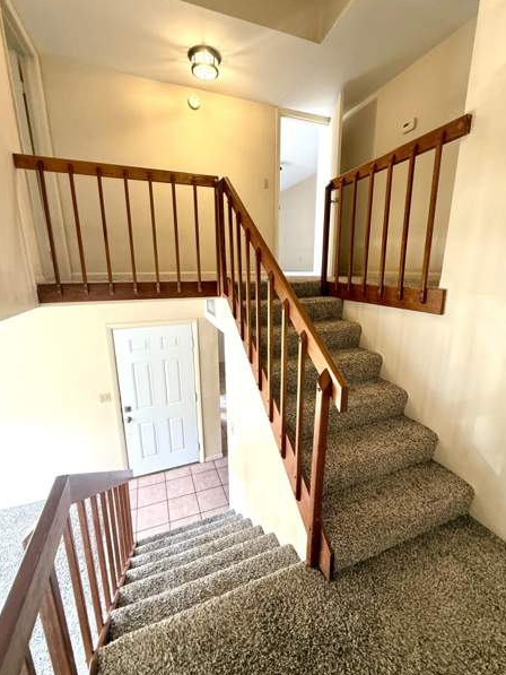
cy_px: 336
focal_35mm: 15
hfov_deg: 81.7
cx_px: 260
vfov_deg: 98.2
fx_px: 292
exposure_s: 1/60
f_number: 2.2
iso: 160
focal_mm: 2.22
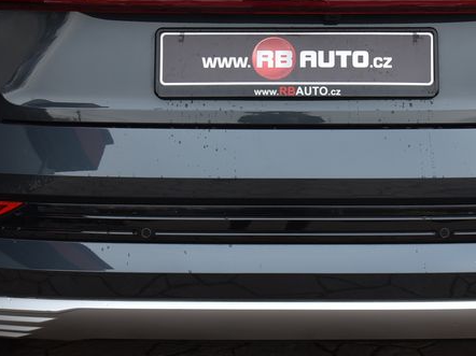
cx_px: 288
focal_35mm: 107
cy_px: 53
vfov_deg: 13.7
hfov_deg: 18.4
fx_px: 1471
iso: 500
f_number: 5.6
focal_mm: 48
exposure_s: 1/125
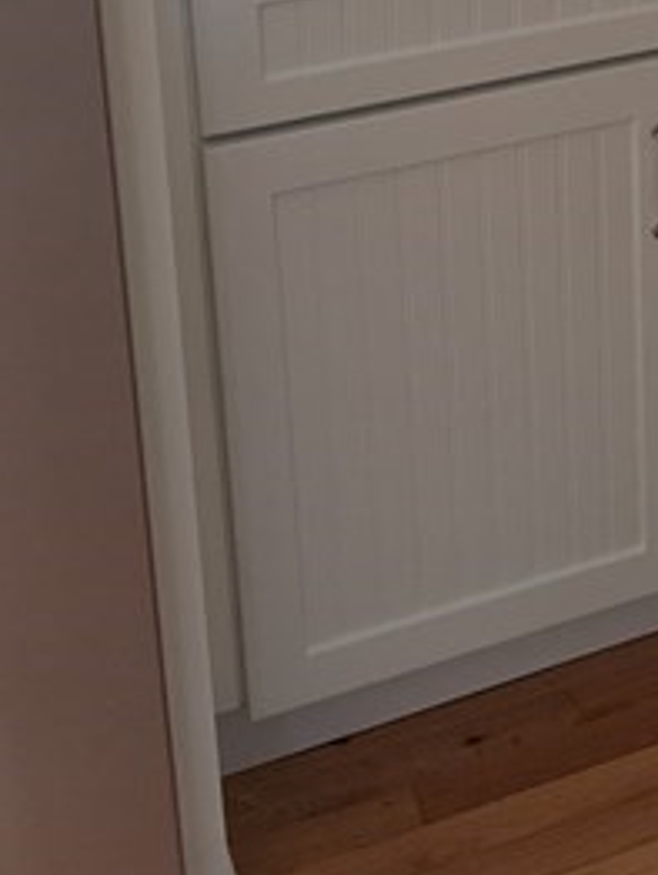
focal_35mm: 79
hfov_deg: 17.4
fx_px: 1999
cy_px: -240
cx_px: 882
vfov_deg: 22.3
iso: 42
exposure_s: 1/276
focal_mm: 4.38
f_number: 1.73
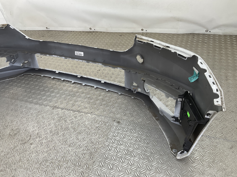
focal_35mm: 29
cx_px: 118
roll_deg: +7.9
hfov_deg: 61.7
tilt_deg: -38.2
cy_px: 88
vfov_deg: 48.2
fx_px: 199
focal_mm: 3
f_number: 1.8
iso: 20
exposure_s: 1/100
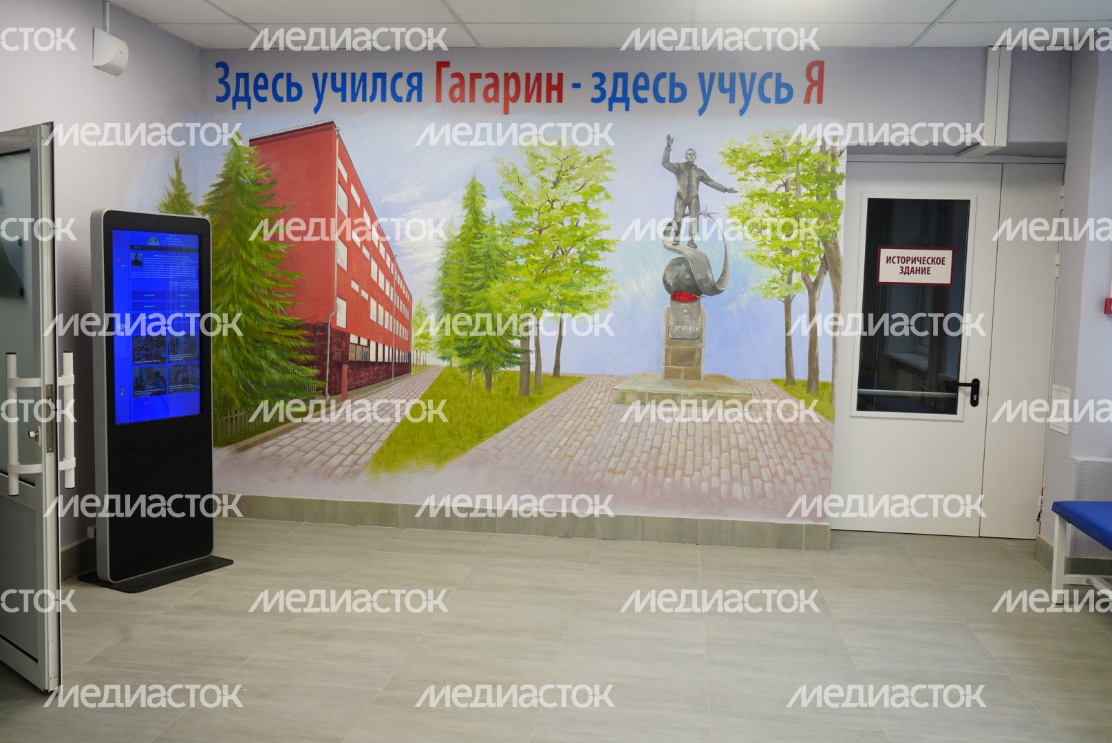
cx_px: 556
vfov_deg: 42.4
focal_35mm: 31
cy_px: 372
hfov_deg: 60.2
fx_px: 958
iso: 1600
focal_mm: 31
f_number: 5.6
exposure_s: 1/100
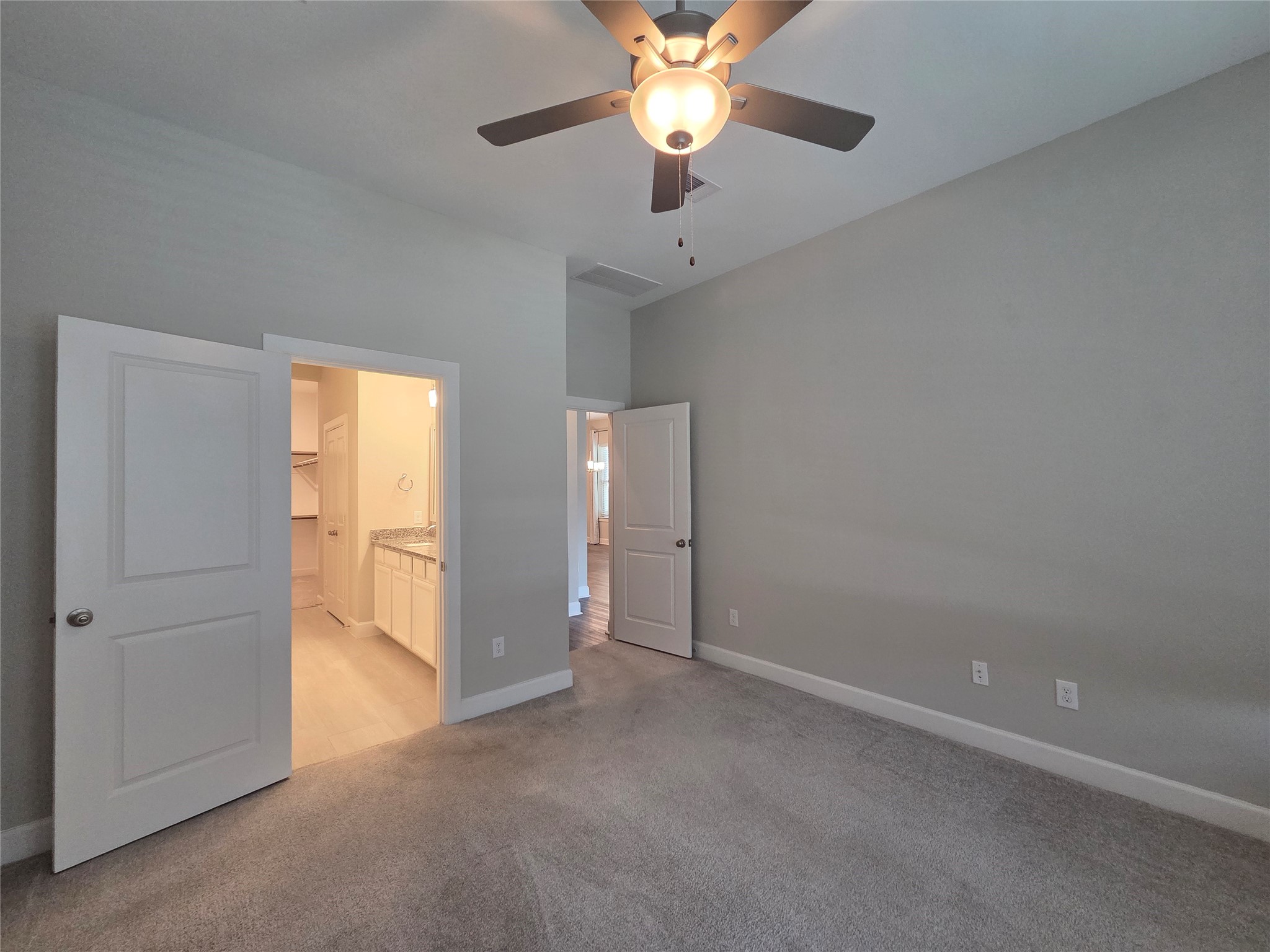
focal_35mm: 13
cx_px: 635
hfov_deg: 106.2
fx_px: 477
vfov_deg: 89.9
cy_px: 476
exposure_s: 1/120
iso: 250
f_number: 2.2
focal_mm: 2.2
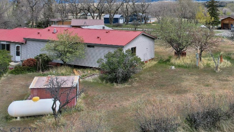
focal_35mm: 41
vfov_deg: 27.8
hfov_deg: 48.1
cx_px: 166
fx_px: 254
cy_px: 11
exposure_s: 1/3000
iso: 130
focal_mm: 8.38
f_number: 2.8
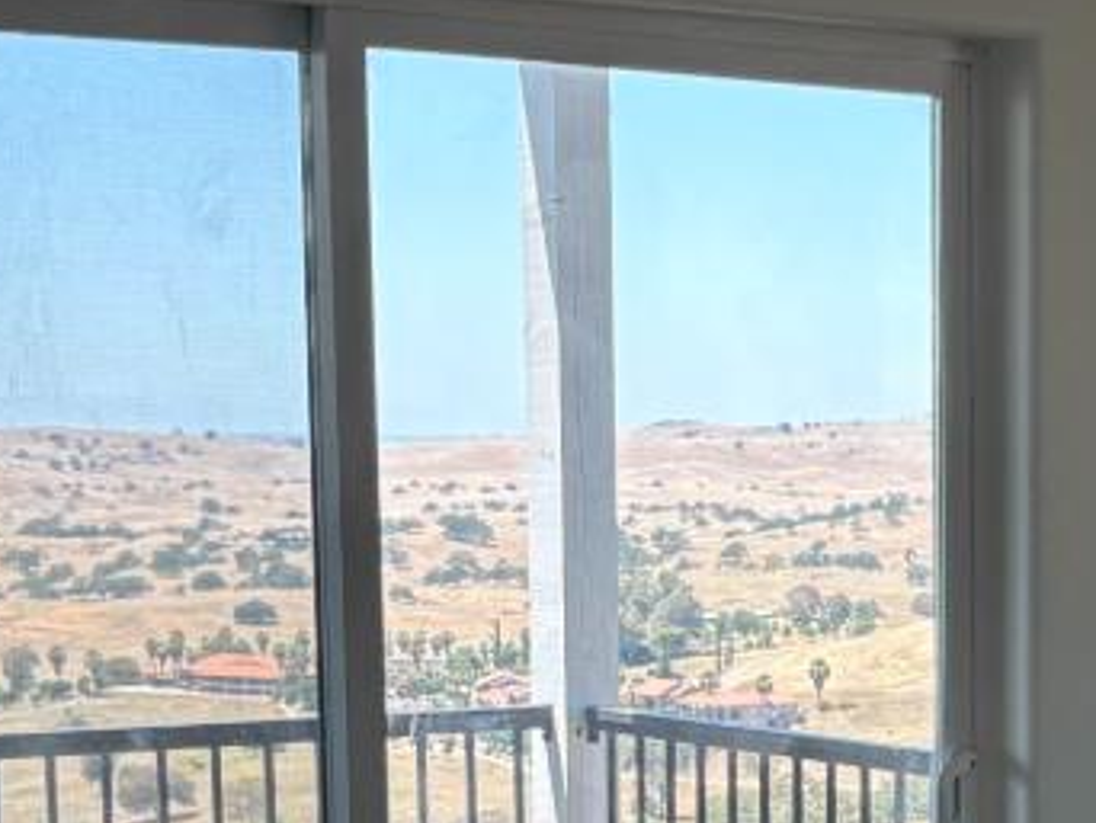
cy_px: 943
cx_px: 1227
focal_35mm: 114
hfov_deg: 16.7
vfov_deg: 12.7
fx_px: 3612
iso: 64
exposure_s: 1/581
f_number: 1.6
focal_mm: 5.96
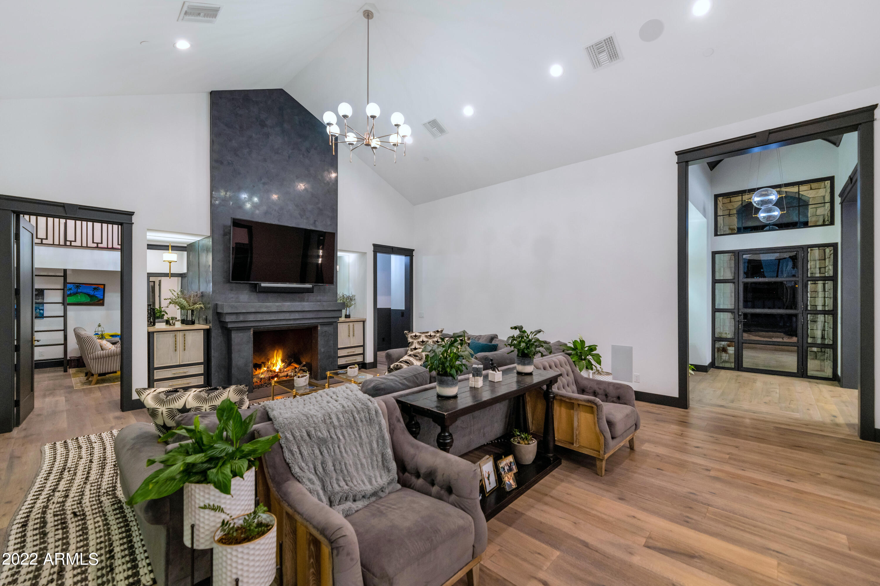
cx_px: 440
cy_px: 293
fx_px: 342
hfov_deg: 104.3
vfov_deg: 81.2
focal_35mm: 14
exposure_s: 1/60
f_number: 4.5
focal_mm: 14
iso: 1000
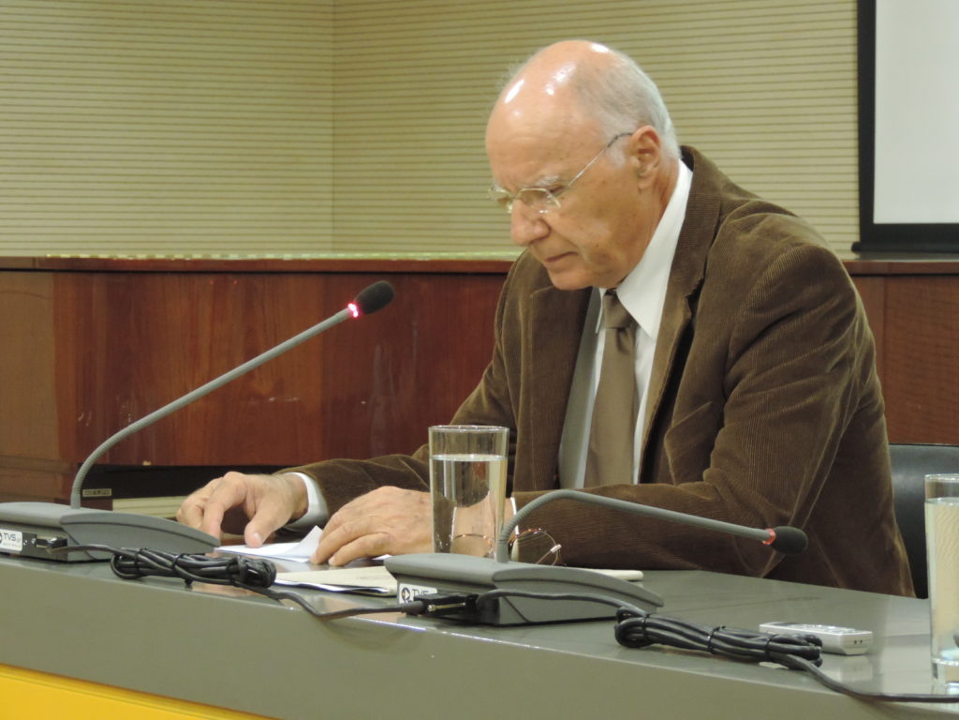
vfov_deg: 10.2
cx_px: 480
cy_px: 360
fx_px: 4017
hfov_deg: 13.6
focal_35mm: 145
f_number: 4.4
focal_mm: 25.8
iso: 800
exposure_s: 1/13
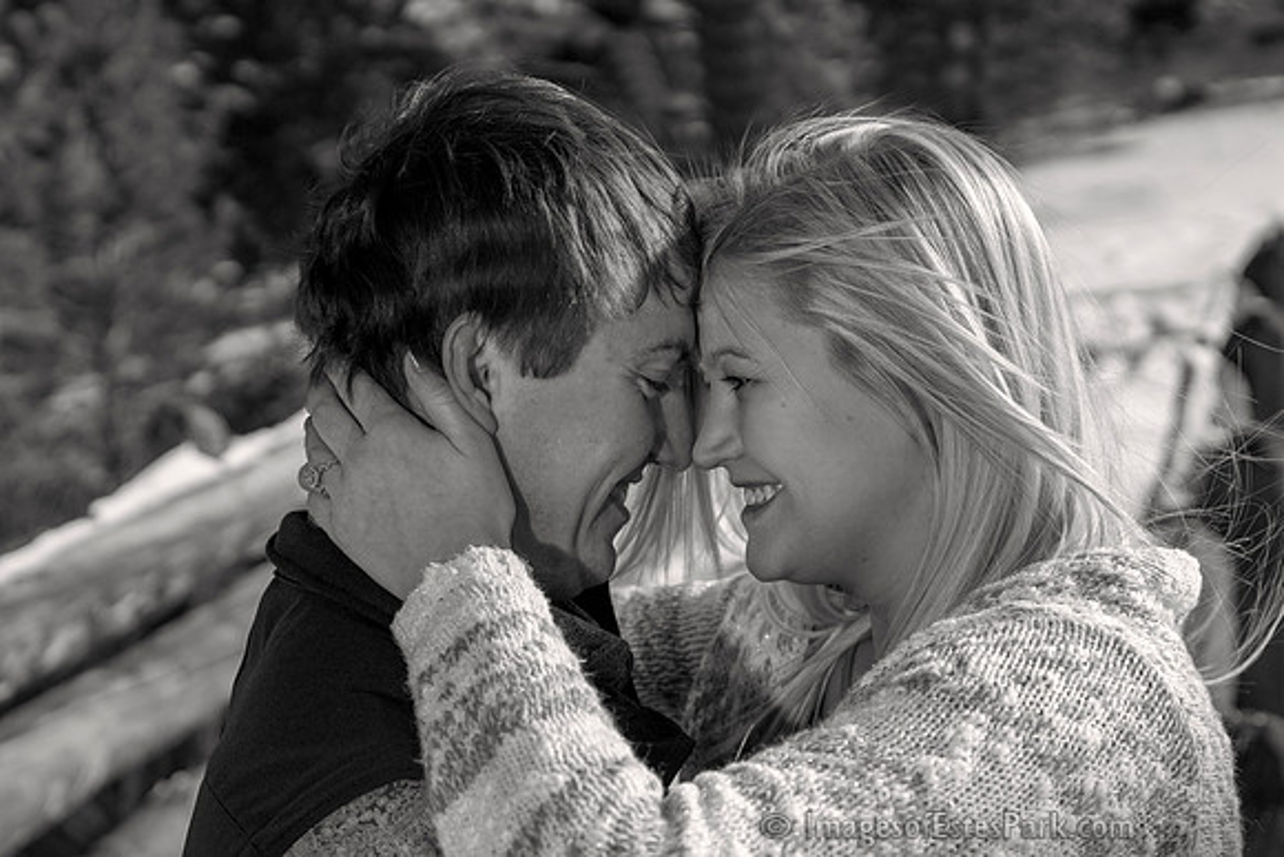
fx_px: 1962
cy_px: 428
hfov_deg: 36.2
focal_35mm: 55
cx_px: 642
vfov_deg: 24.6
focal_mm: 55
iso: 250
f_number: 4
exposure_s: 1/4000
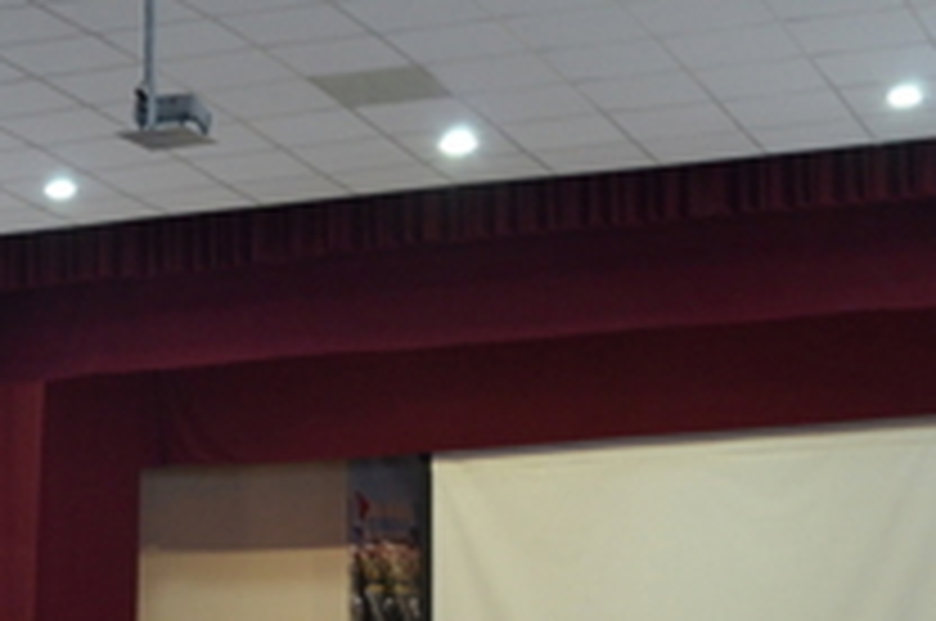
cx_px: 86
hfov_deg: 17.7
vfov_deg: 11.7
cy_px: 819
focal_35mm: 114
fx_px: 2954
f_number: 3.8
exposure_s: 1/15
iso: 400
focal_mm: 21
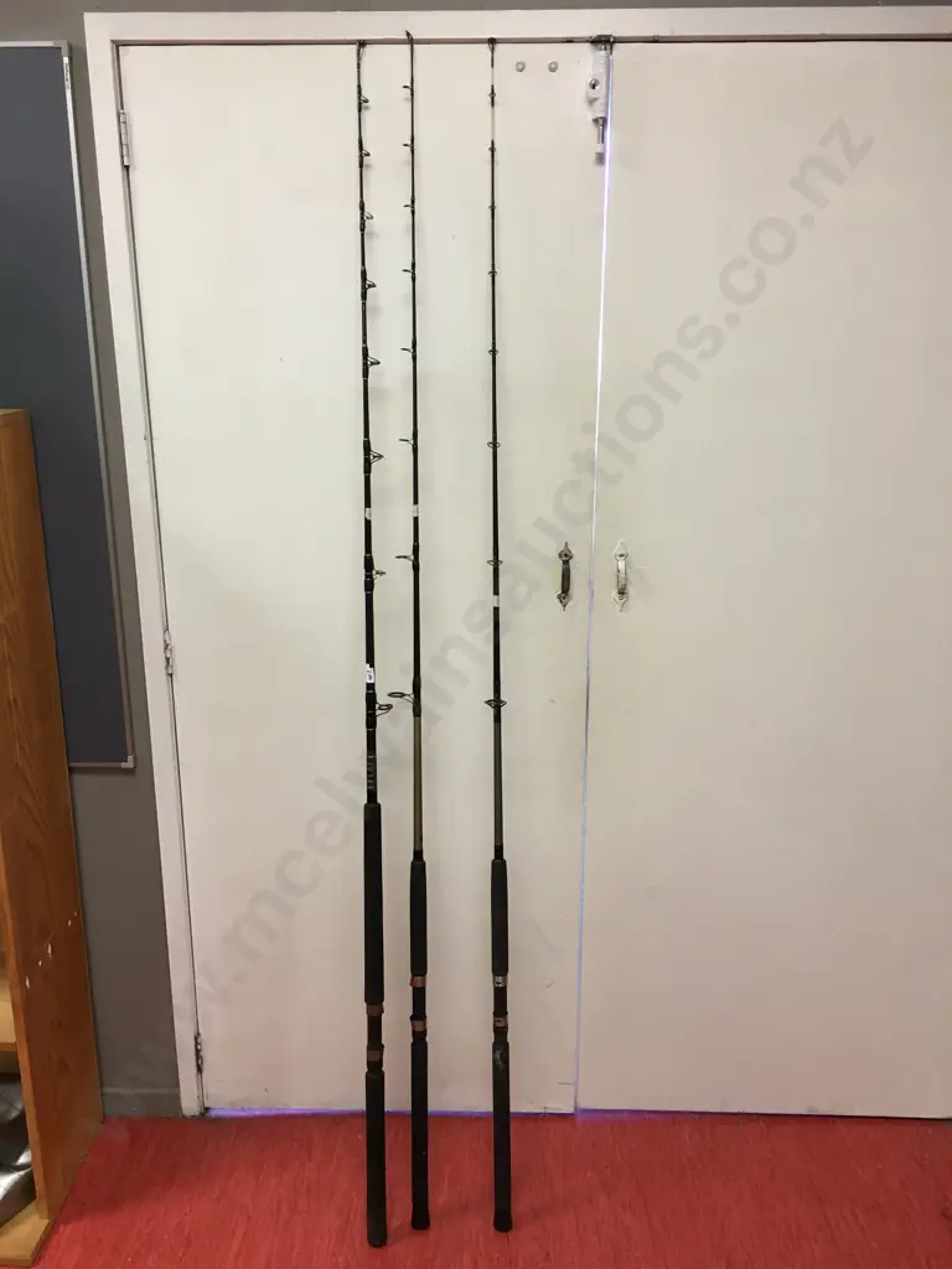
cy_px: 634
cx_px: 476
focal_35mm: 29
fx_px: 1063
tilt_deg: -14.3
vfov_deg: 61.7
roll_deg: -1.2
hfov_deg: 48.2
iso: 50
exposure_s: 1/17
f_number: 2.2
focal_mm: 4.15
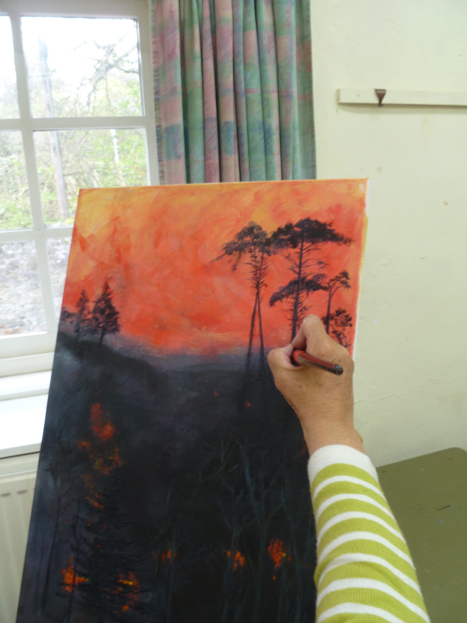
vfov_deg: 63.4
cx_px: 234
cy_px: 312
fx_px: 504
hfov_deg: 49.7
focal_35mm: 28
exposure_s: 1/30
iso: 80
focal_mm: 5
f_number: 3.3
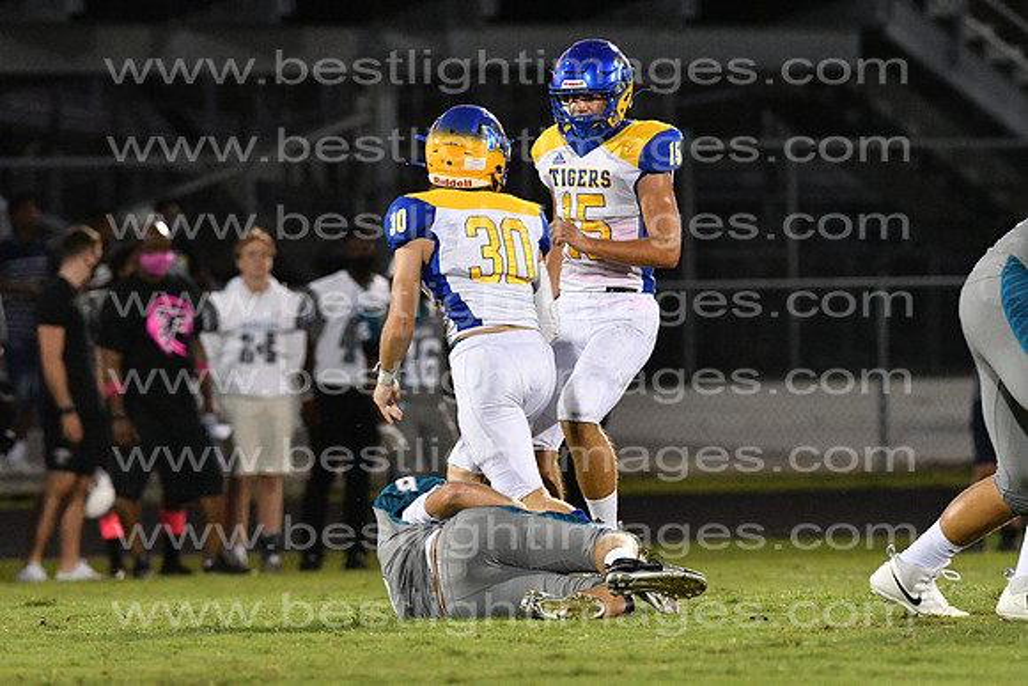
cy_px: 343
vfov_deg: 3.1
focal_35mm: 450
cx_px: 514
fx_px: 12852
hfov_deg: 4.6
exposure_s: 1/800
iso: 8000
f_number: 4.5
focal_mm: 300
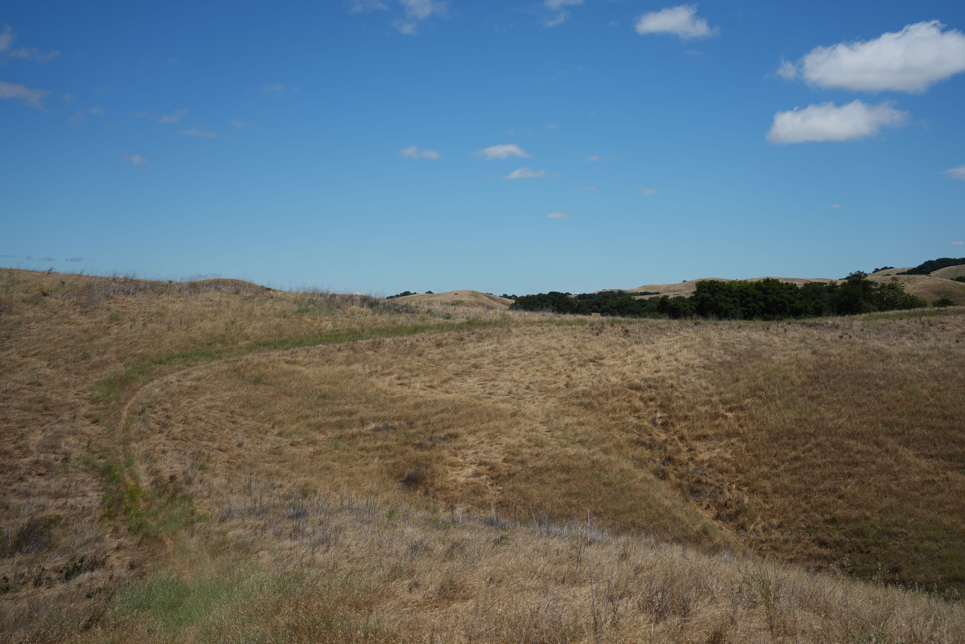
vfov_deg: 27.0
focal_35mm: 50
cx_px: 482
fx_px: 1340
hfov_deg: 39.6
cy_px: 322
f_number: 4.5
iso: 100
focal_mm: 50
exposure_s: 1/1250
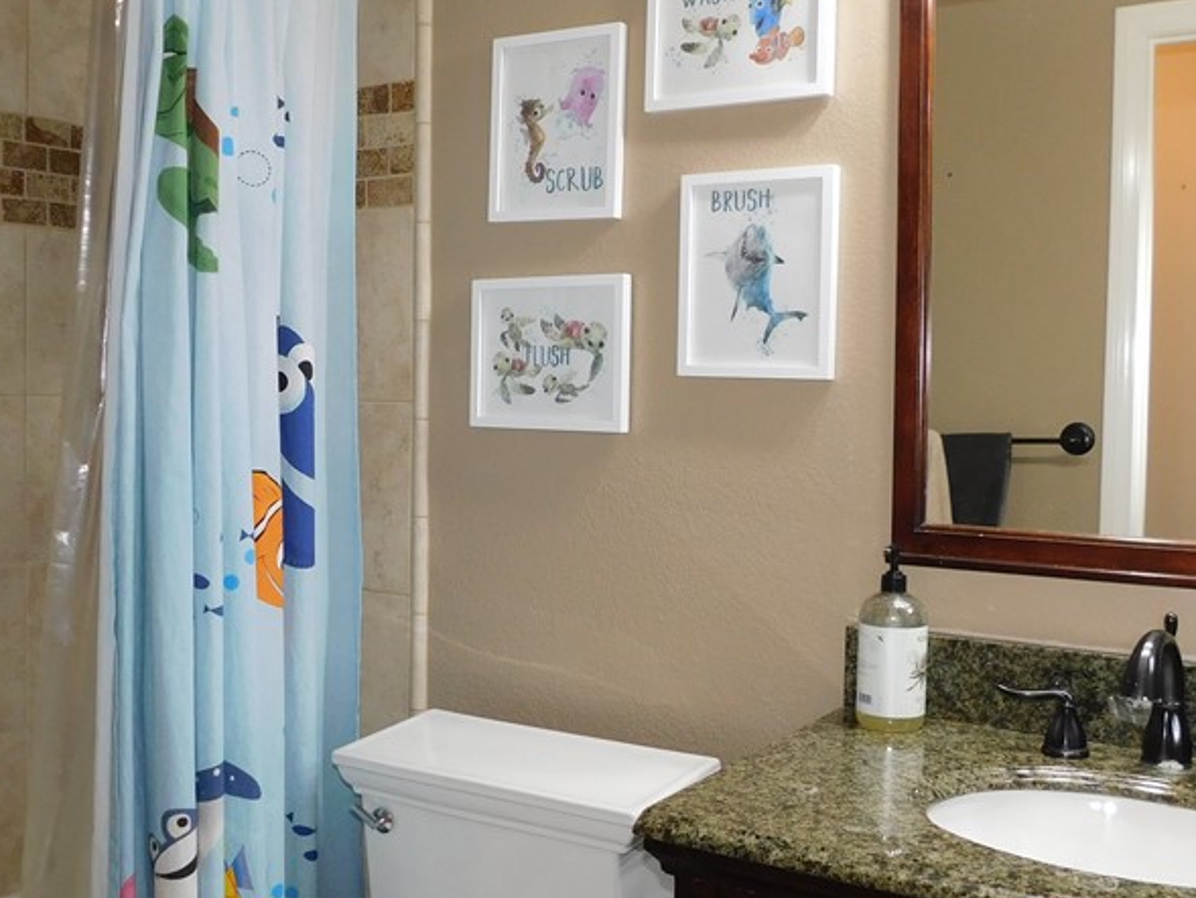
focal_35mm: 40
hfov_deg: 46.7
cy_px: 435
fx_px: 1382
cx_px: 530
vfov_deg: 36.0
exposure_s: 1/30
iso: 200
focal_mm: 4
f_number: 3
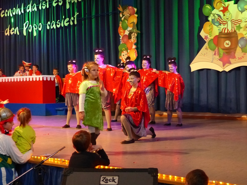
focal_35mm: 54
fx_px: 385
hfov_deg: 35.5
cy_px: 92
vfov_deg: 27.0
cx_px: 124
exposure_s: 1/50
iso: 800
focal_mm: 9.8
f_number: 2.8
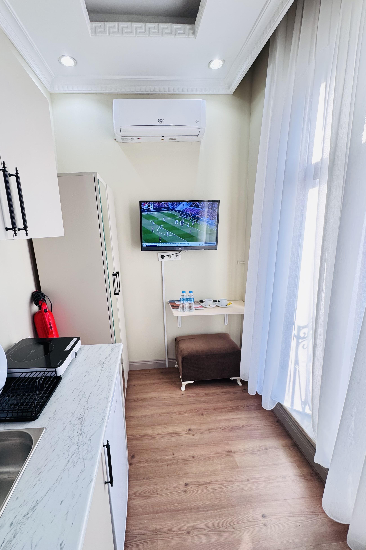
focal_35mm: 15
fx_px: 229
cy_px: 281
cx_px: 157
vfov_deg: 100.4
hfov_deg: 76.9
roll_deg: +1.6
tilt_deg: -12.5
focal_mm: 2.22
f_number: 2.2
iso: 160
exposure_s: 1/100
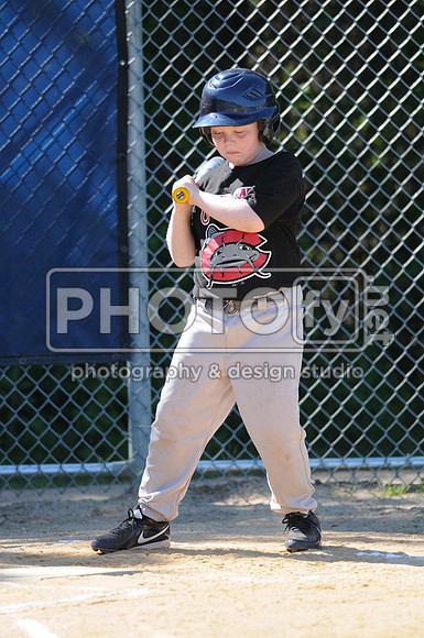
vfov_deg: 4.6
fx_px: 7973
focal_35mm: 450
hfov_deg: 3.0
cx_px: 212
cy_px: 319
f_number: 4
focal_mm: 300
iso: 400
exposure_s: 1/1000
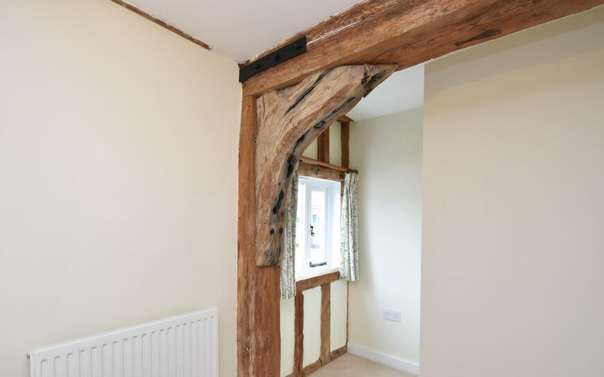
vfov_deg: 64.3
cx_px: 283
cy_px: 231
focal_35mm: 18
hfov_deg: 91.0
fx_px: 296
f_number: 5
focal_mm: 10
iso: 800
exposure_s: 1/100
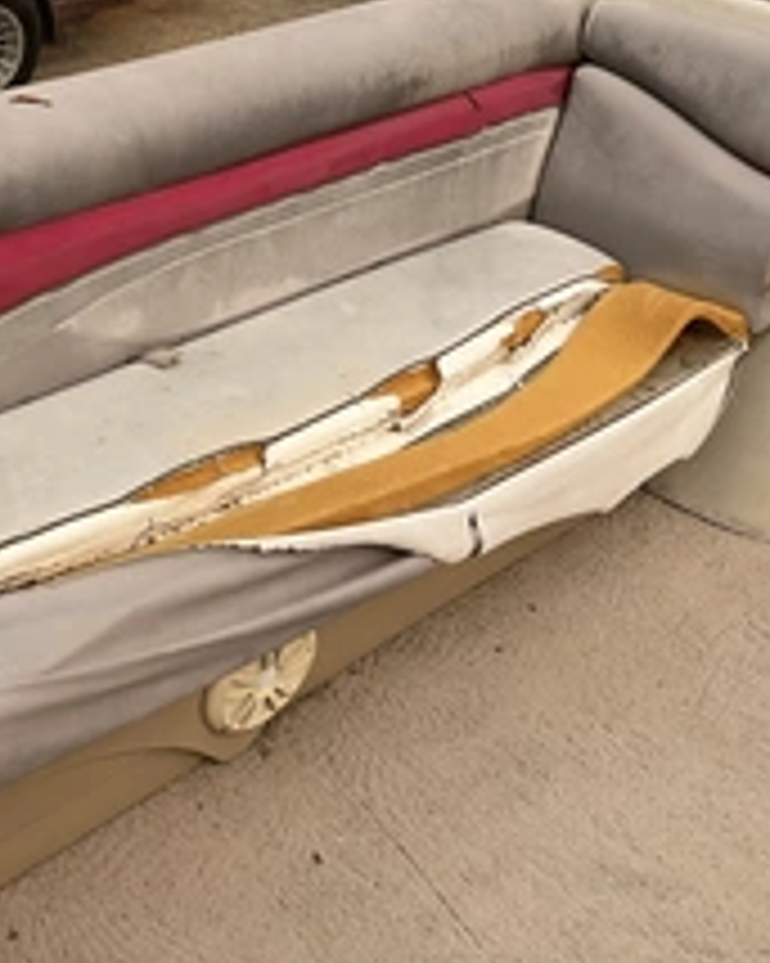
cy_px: 392
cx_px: 54
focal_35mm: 53
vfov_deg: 35.3
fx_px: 1511
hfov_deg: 27.4
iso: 25
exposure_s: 1/1577
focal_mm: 3
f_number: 1.8
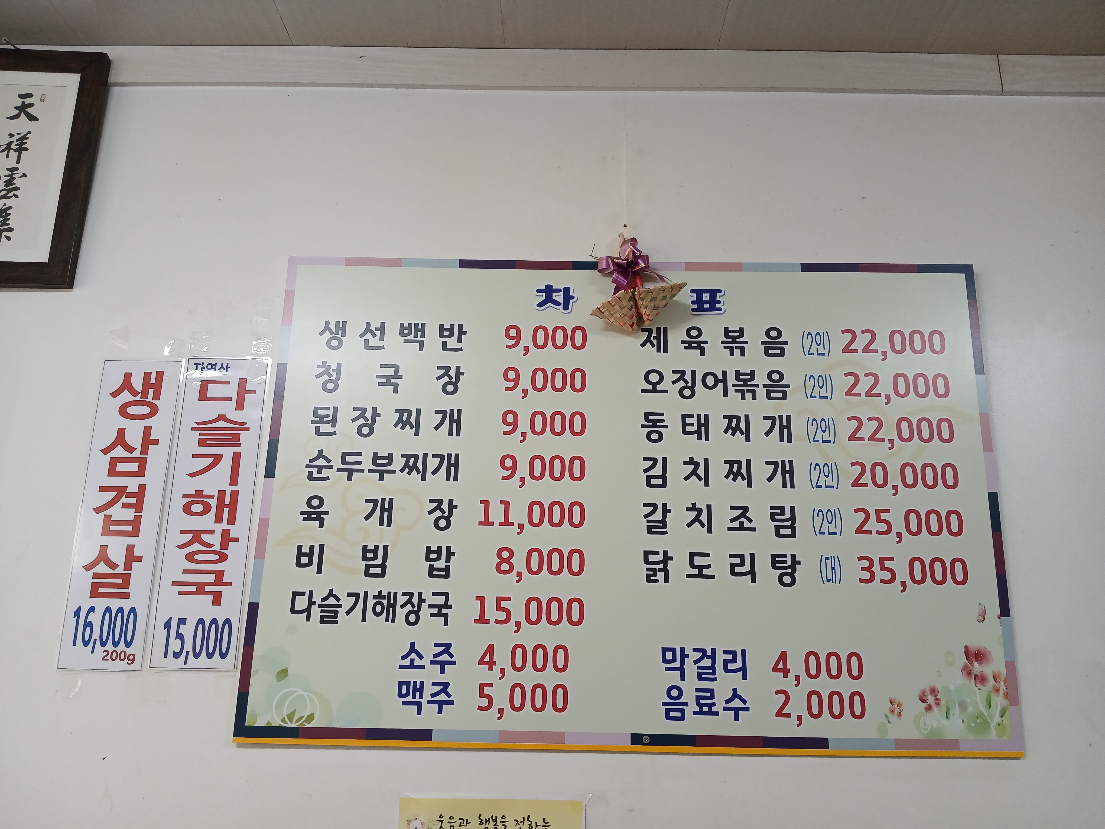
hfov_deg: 67.3
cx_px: 552
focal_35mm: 26
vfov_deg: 53.1
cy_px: 414
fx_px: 830
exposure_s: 1/60
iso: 125
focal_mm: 3.98
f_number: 1.8
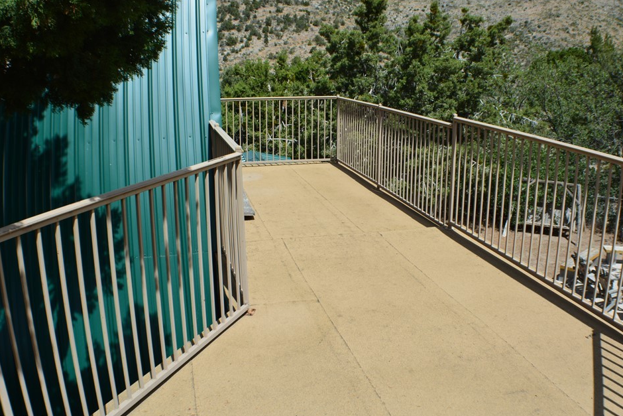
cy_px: 193
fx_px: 779
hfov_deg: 43.6
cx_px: 336
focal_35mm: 45
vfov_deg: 29.9
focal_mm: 26
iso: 110
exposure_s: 1/125
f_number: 11
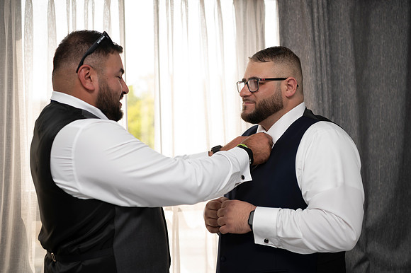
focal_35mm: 50
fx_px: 570
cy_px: 136
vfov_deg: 27.0
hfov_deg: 39.6
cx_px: 206
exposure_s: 1/100
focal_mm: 50
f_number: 2.8
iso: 50
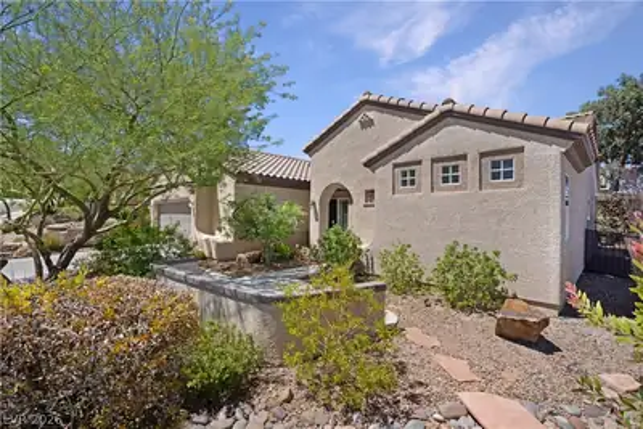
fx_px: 286
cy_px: 214
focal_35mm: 16
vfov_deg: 73.8
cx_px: 322
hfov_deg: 96.7
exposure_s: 1/800
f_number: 10
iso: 500
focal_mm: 16
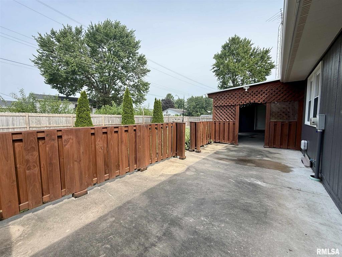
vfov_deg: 85.7
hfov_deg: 102.1
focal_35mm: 14
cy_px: 128
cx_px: 171
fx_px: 138
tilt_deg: -4.2
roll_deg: +0.2
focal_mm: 2.22
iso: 64
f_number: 2.2
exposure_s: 1/1001
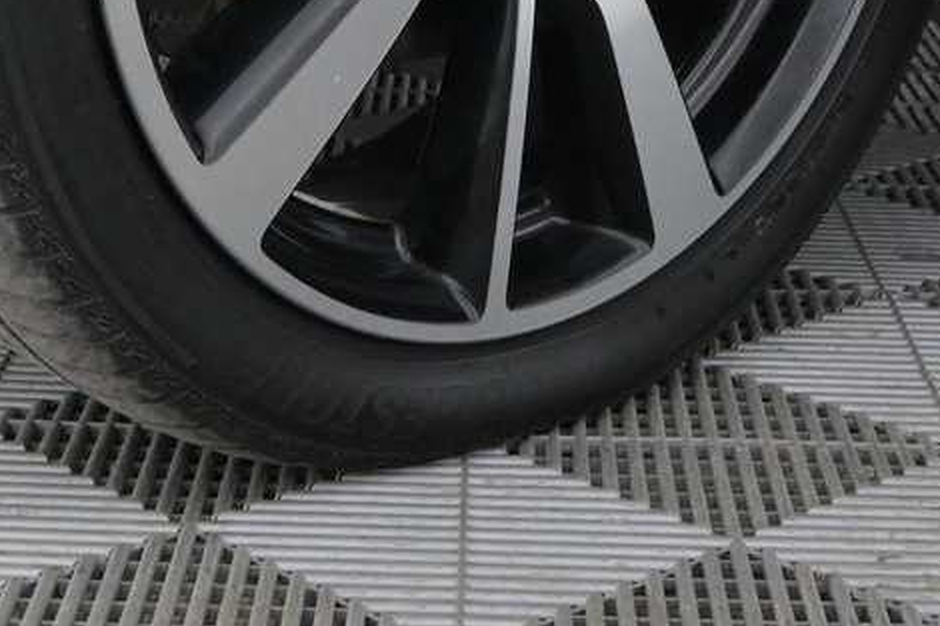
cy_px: -276
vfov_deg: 12.9
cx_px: 462
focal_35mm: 101
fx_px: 2633
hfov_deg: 20.2
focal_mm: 19.5
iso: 2500
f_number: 4.5
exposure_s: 1/80
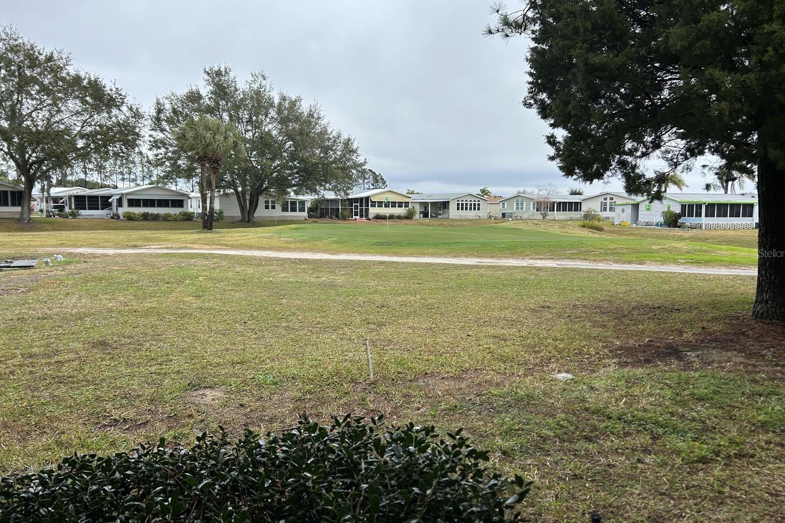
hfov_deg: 65.5
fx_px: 611
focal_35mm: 28
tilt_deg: -4.7
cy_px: 253
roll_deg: -0.3
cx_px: 400
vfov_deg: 46.4
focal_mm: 5.7
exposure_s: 1/2045
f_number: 1.5
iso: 50
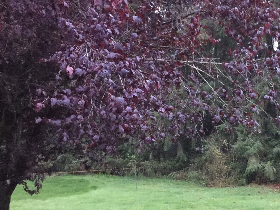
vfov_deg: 24.1
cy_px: 165
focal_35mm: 60
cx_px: 245
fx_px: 485
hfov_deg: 30.9
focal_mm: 4.15
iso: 100
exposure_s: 1/4
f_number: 2.2
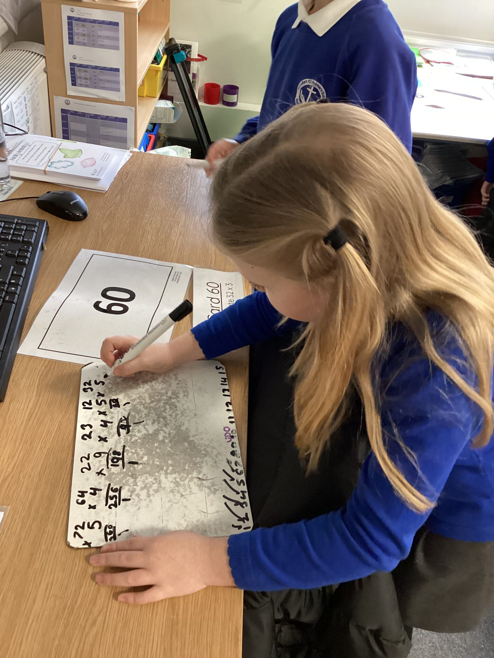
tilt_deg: -39.5
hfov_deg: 45.4
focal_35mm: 31
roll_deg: -7.1
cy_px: 329
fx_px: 590
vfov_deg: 58.4
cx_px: 247
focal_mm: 3.3
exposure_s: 1/30
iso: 320
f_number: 2.4
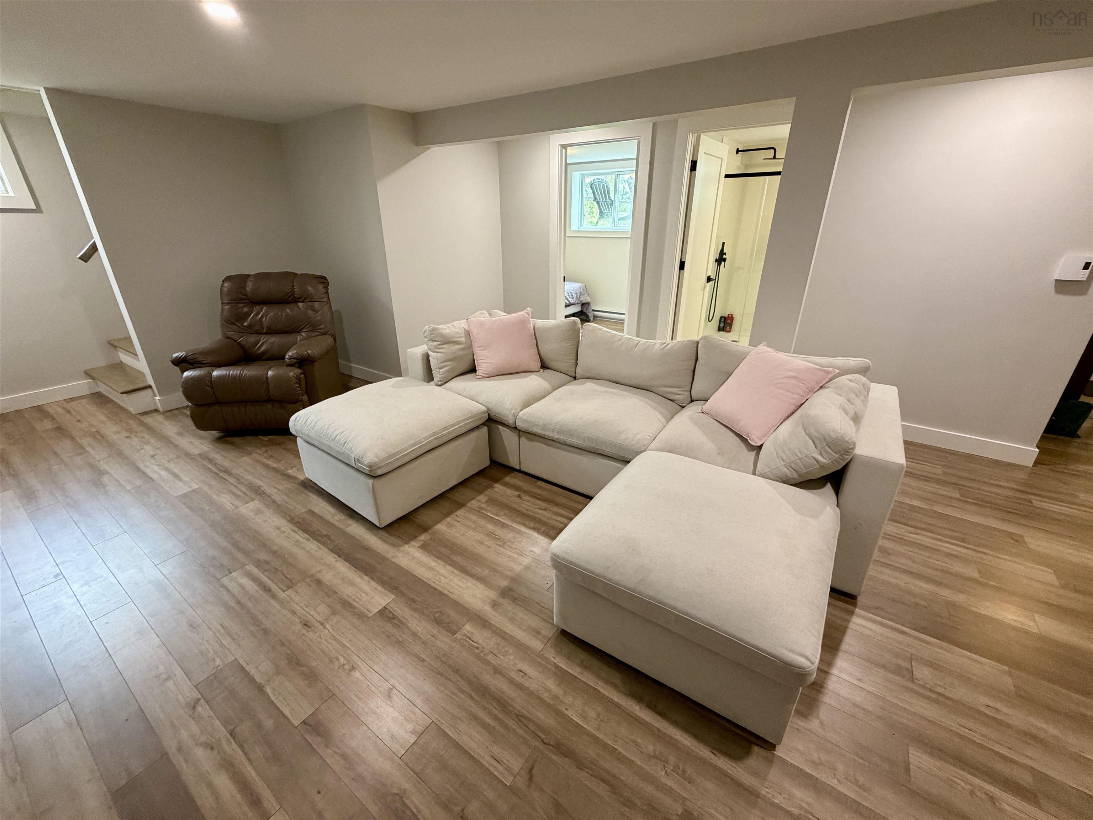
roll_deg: +0.0
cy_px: 410
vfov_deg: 85.7
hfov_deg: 102.1
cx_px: 546
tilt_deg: -23.0
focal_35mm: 14
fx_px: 442
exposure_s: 1/83
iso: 320
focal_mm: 2.22
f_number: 2.2
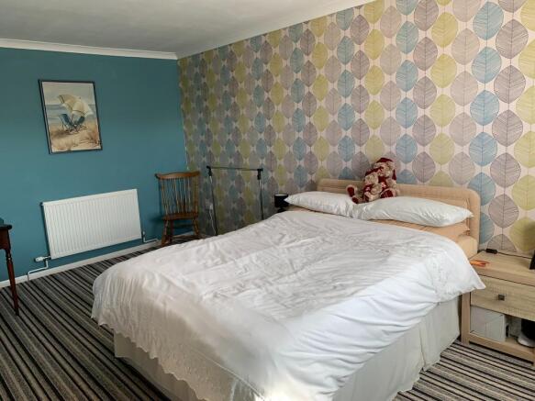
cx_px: 268
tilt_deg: -8.9
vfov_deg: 53.0
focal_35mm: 26
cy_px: 200
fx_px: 402
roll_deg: +2.9
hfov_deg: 67.3
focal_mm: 4.25
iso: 40
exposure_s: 1/100
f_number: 1.8
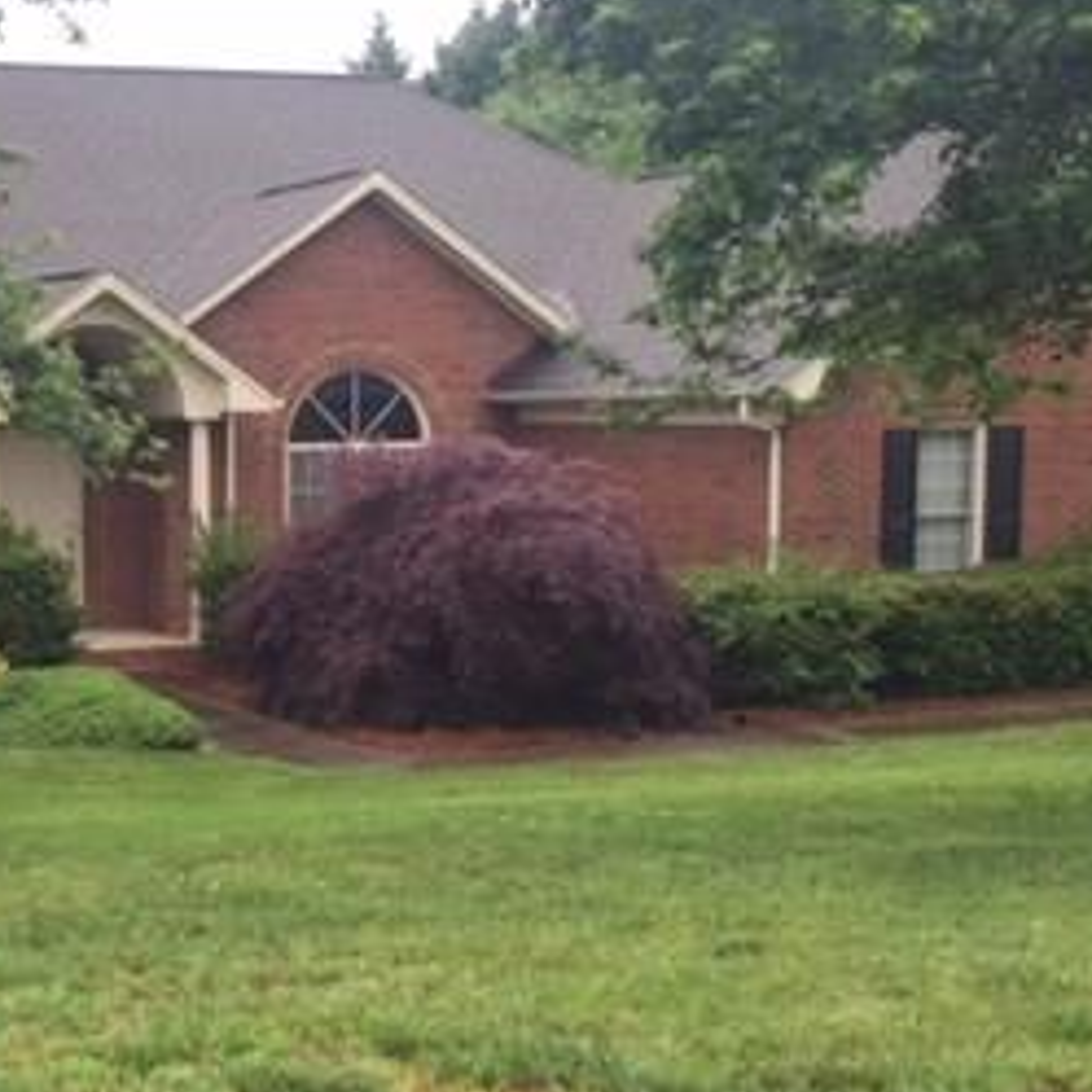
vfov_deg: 26.0
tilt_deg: -5.7
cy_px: 710
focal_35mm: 66
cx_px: 149
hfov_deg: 25.4
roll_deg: -0.3
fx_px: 2356
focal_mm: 4.15
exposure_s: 1/380
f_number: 2.2
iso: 32
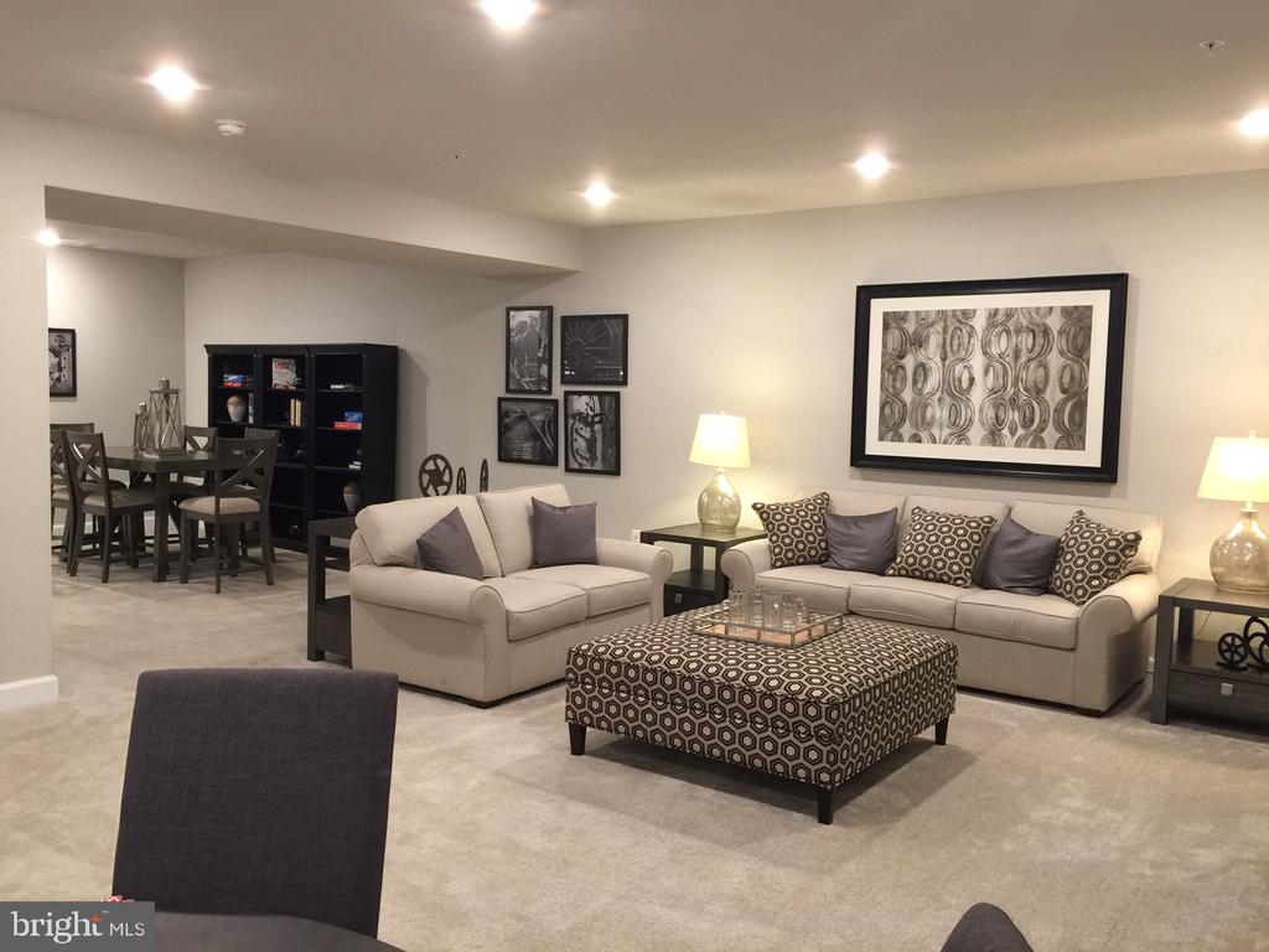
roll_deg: -2.1
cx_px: 634
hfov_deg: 61.7
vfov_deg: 48.2
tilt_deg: -5.4
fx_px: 1063
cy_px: 476
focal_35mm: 29
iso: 80
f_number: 2.2
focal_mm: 4.15
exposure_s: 1/15
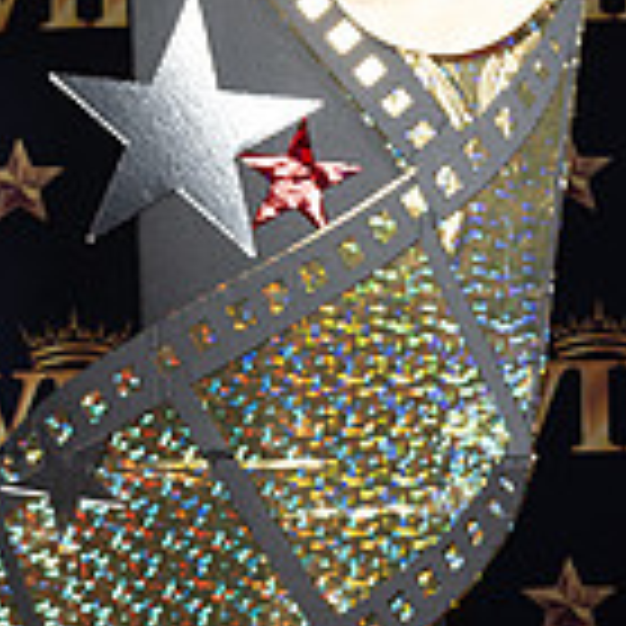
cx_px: 1229
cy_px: 538
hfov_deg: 8.1
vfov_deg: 8.5
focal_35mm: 205
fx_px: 4194
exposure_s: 1/80
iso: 400
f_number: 8
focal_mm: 58
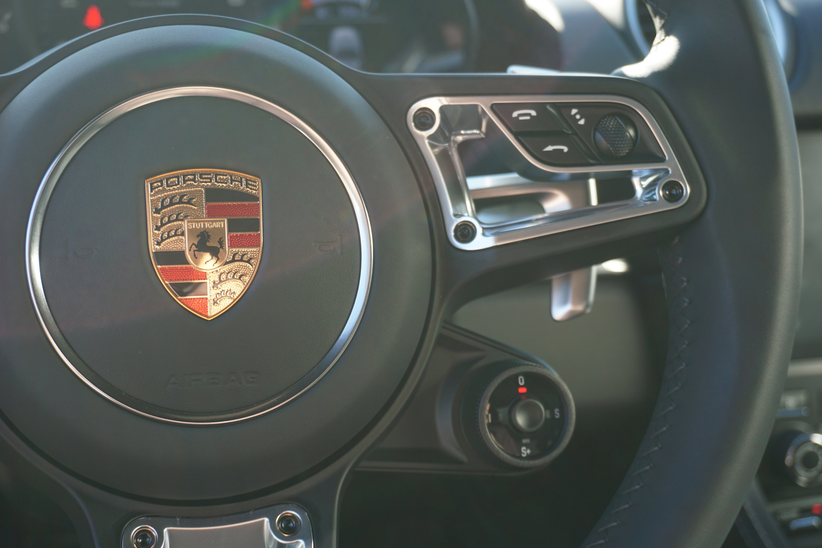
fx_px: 1096
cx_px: 411
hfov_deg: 41.1
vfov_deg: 28.1
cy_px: 274
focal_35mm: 48
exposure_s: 1/60
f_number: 5
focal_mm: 32
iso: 100
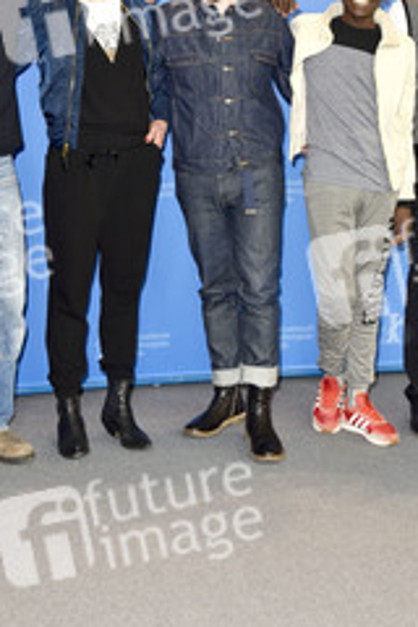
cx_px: 204
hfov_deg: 22.6
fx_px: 1045
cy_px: 133
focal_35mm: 60
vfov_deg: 32.6
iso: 640
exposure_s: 1/125
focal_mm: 36
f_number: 5.6
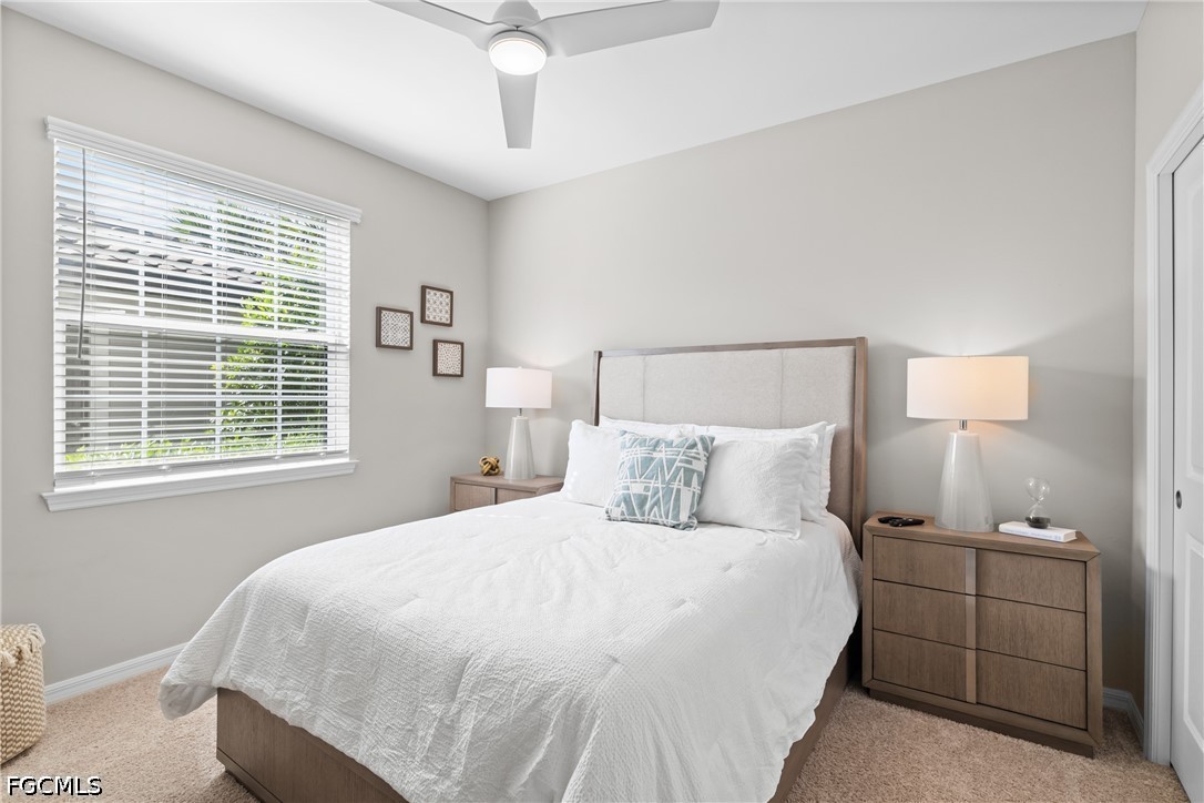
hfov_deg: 96.7
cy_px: 402
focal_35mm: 16
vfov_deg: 73.7
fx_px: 535
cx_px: 602
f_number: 9
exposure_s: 1/13
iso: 640
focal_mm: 16
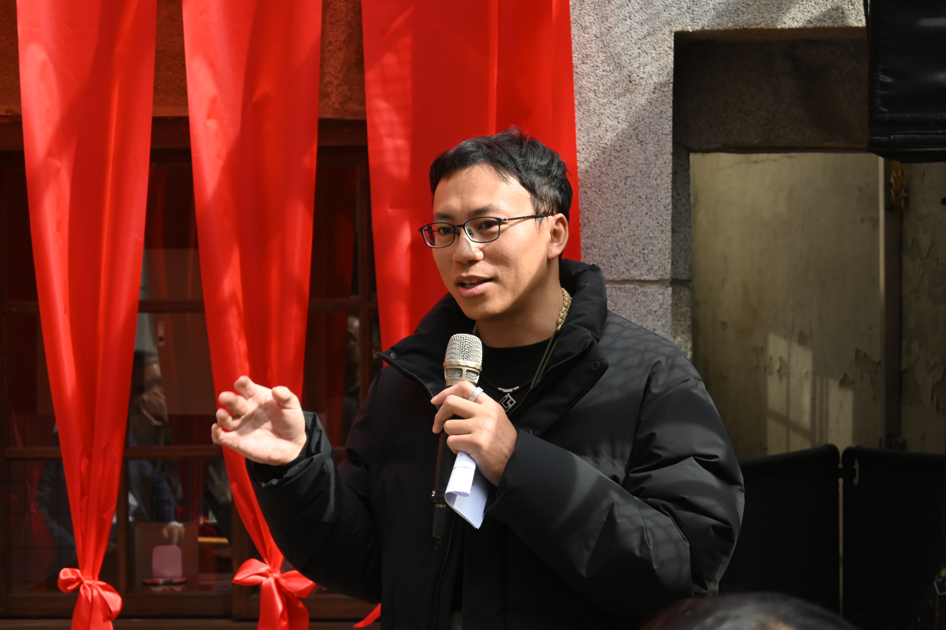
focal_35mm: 75
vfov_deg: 18.2
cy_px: 315
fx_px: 1971
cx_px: 473
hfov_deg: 27.0
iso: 220
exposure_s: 1/250
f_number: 6.3
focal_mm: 50
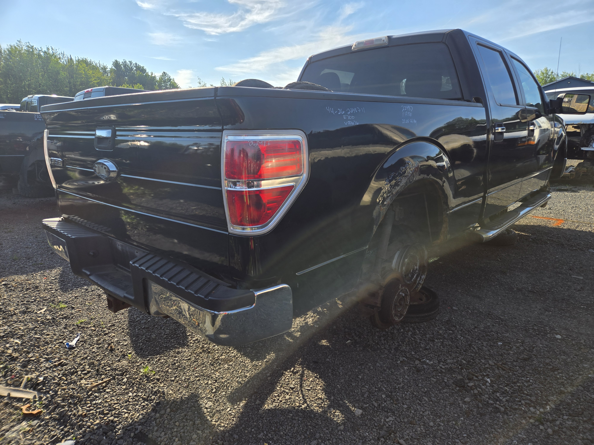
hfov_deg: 73.9
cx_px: 297
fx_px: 395
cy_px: 222
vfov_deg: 58.9
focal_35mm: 23
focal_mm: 5.4
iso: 25
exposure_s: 1/1399
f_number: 1.8
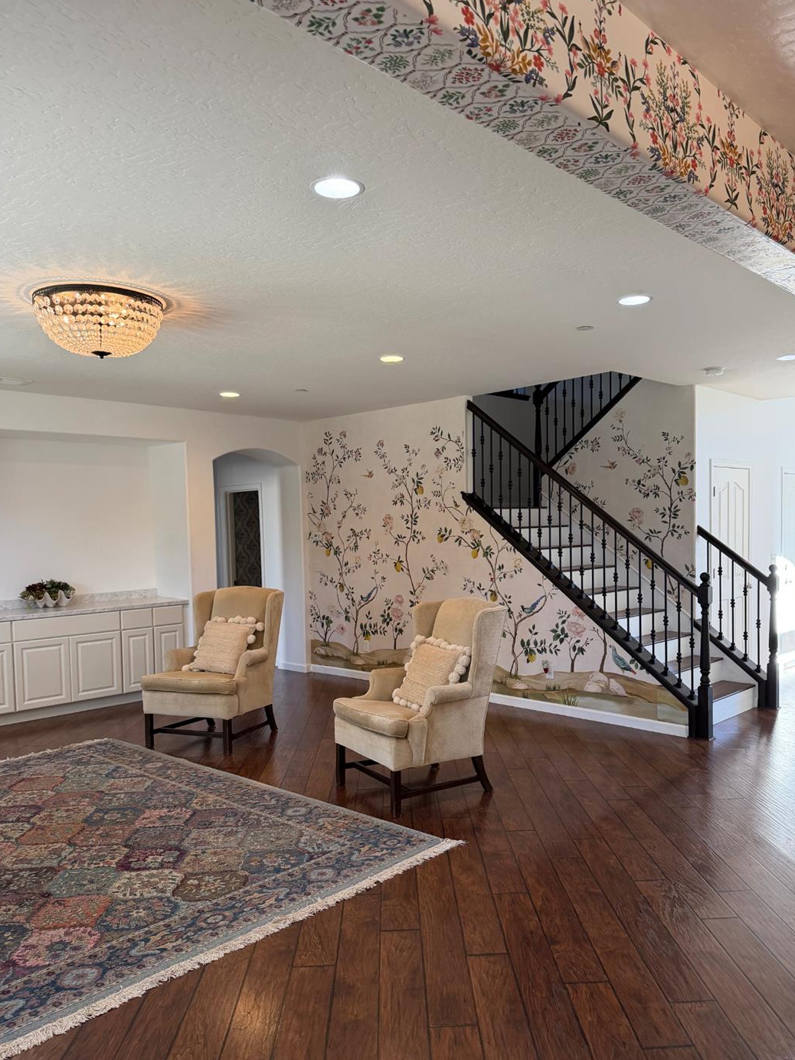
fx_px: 796
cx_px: 422
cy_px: 566
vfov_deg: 67.2
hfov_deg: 53.0
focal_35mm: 26
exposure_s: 1/120
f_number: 1.78
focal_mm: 6.76
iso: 200
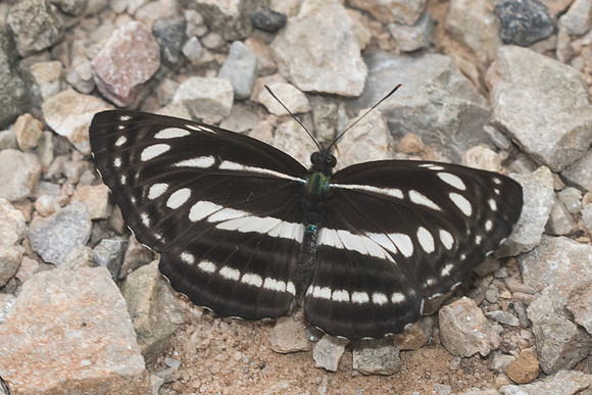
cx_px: 317
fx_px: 9519
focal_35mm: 579
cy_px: 200
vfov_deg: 2.4
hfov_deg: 3.6
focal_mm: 150
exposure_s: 1/250
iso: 800
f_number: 6.3
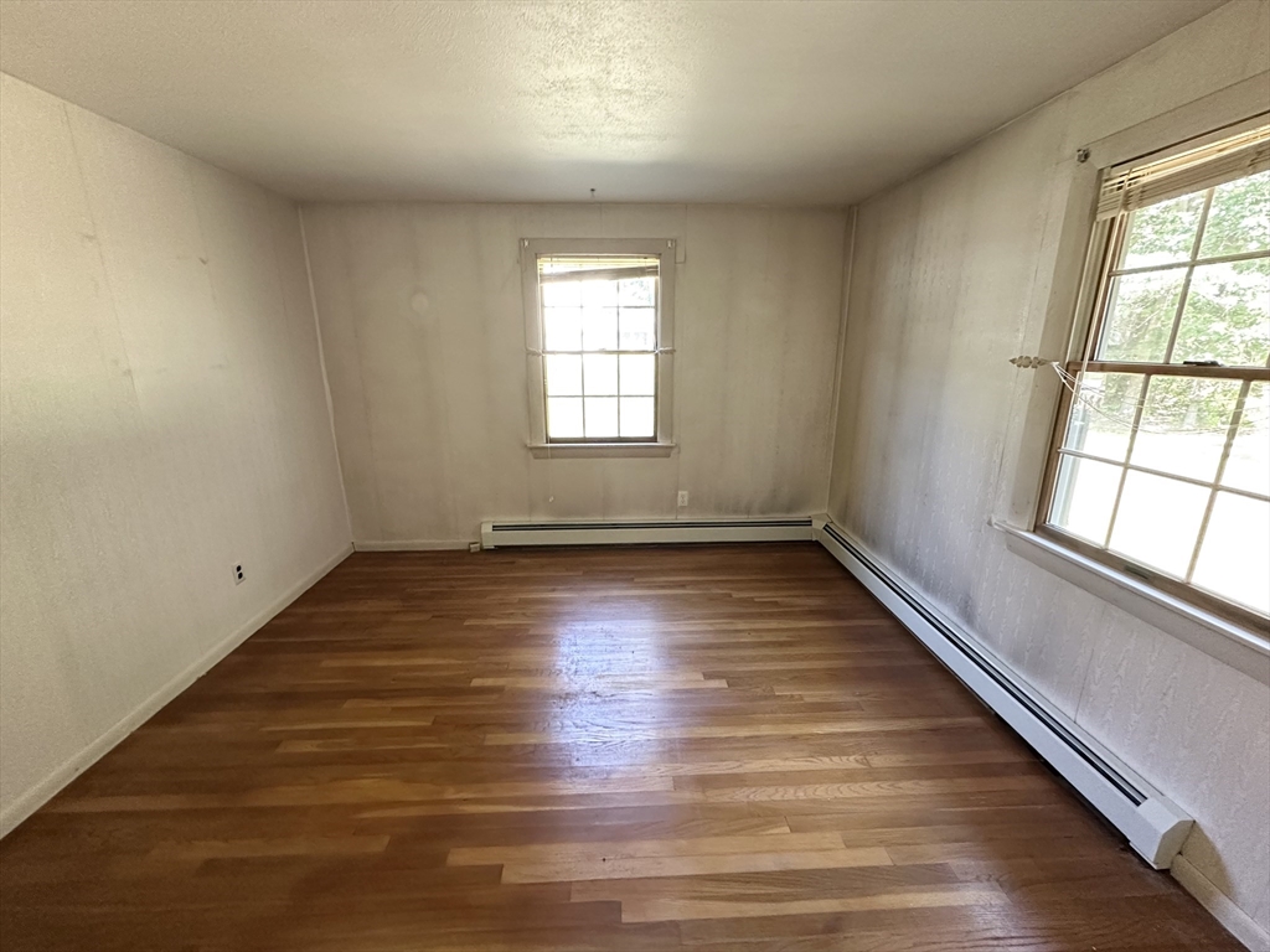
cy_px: 476
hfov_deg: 102.1
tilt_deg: -14.8
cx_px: 635
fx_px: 514
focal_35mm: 14
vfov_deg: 85.7
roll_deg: +0.0
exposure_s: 1/60
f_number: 2.2
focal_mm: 2.22
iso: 500
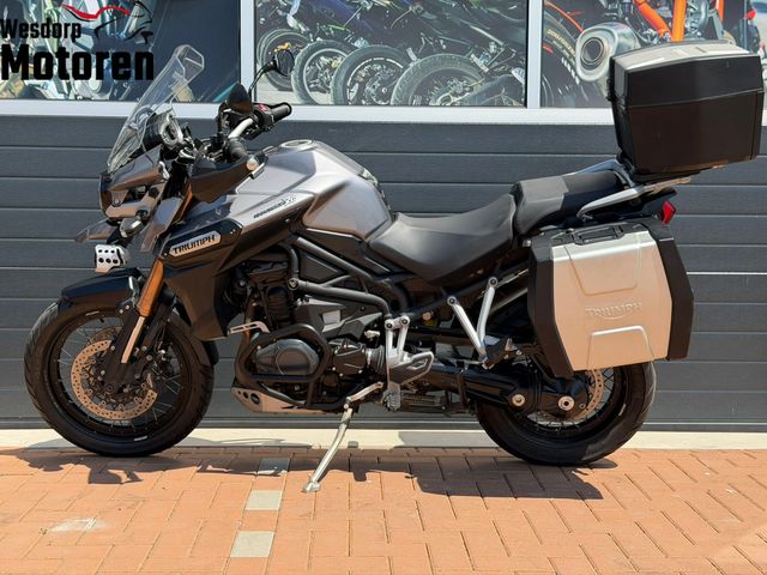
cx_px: 384
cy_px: 288
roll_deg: -0.7
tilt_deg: -2.8
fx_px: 1064
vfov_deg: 30.3
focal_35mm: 48
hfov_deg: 39.7
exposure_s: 1/2762
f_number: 1.78
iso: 80
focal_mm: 6.76
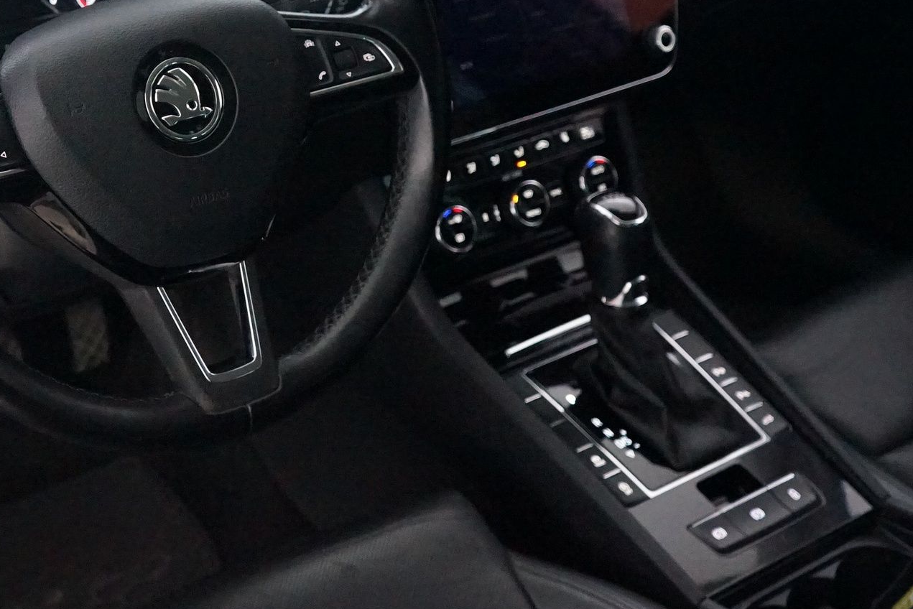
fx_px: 1497
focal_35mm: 59
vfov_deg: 22.9
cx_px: 203
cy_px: 182
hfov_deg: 33.1
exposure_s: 1/25
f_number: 4.5
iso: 10000
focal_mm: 30
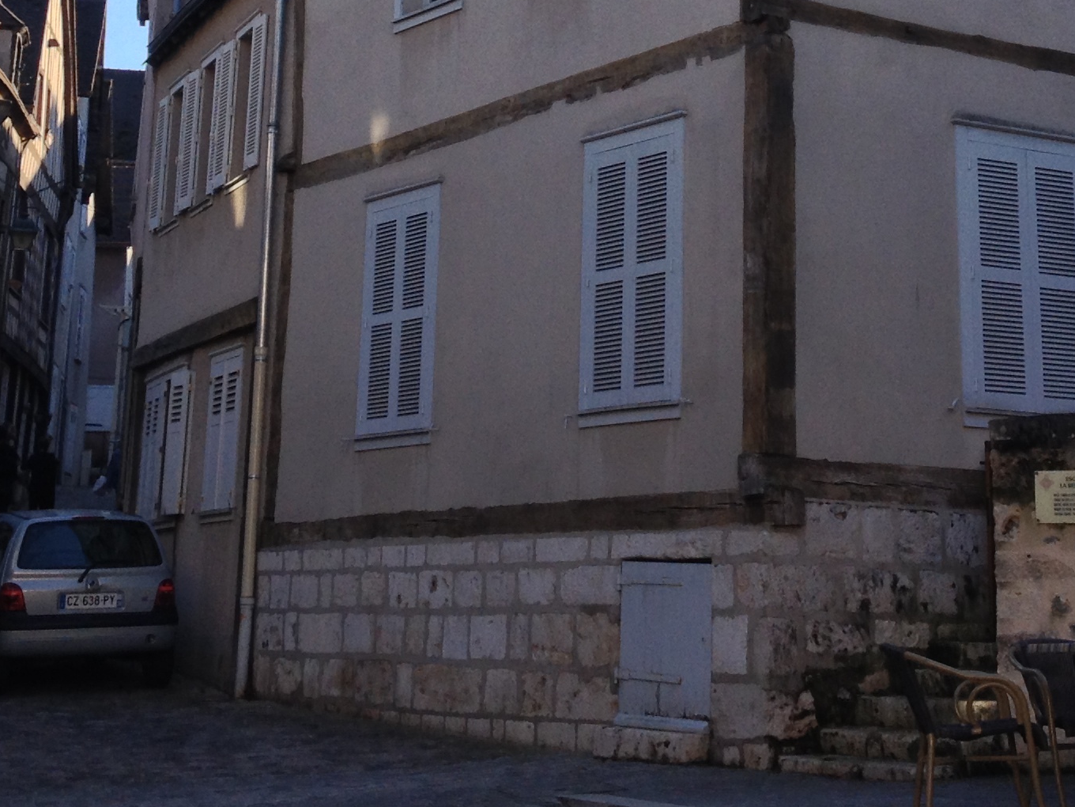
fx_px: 2609
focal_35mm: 84
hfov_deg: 23.3
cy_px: -135
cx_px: 616
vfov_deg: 16.9
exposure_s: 1/649
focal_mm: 4.28
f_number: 2.4
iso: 50
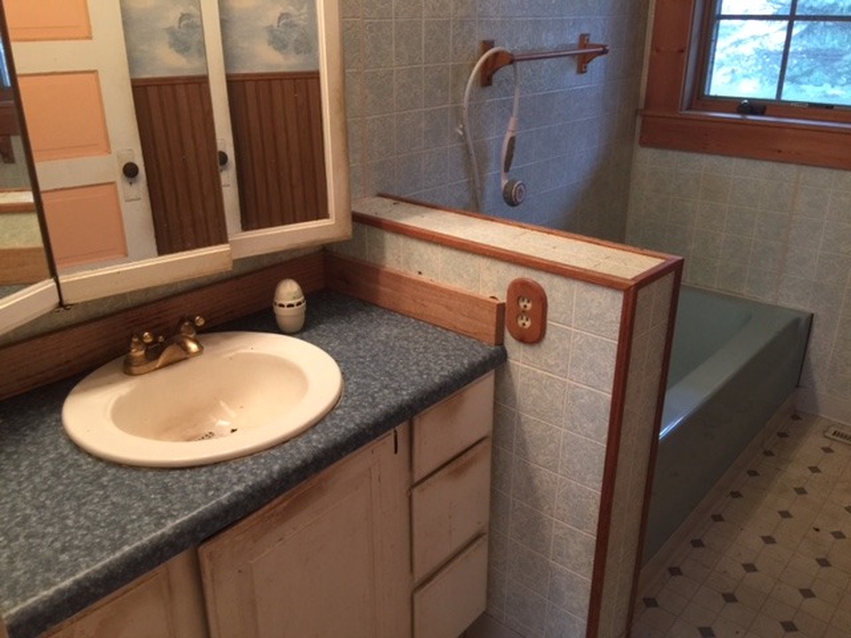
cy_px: 319
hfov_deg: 61.7
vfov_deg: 48.2
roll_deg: -0.3
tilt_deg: -23.0
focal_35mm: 29
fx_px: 713
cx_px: 426
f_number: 2.2
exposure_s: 1/15
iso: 80
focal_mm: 4.15
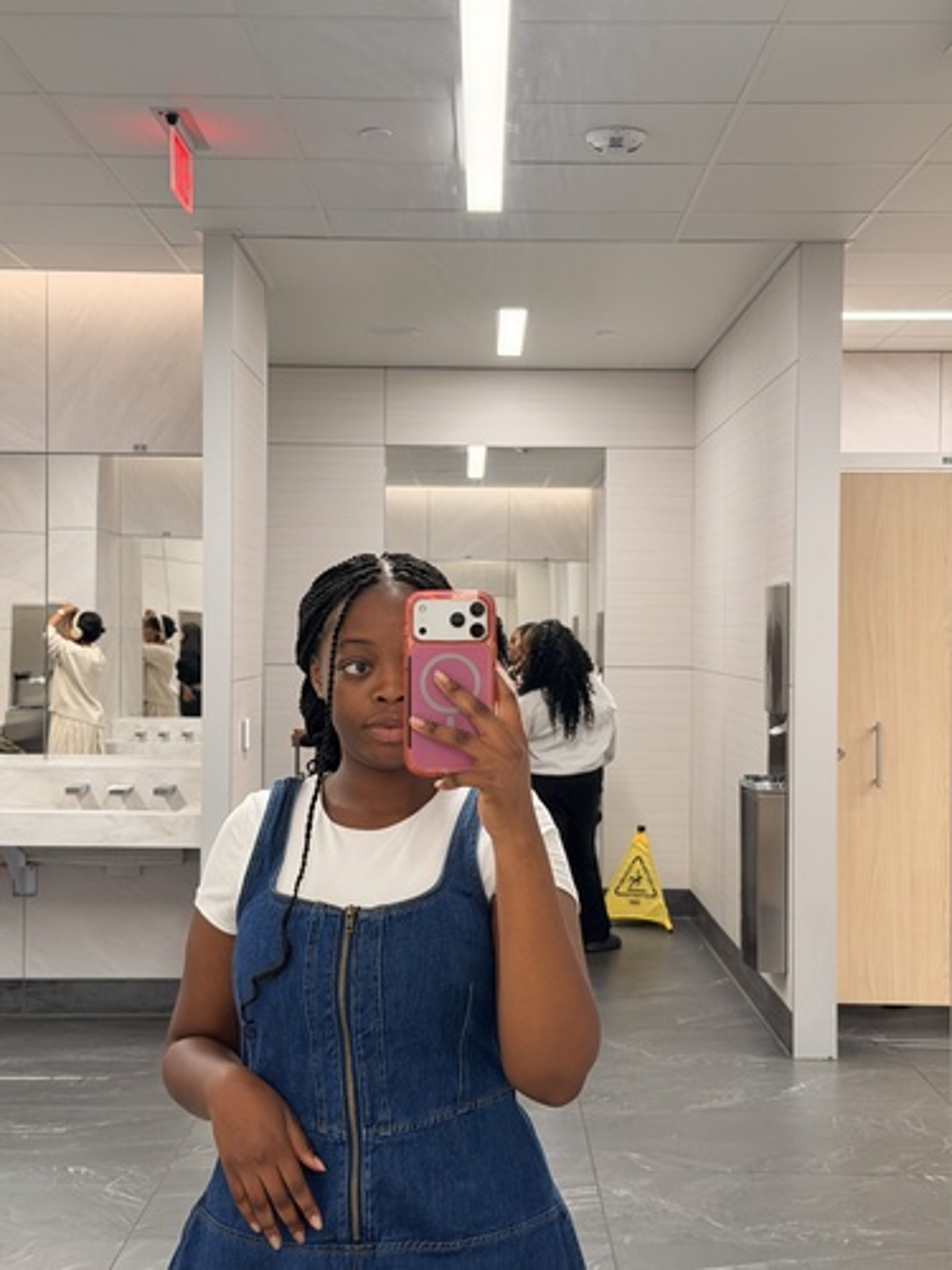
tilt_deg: -0.9
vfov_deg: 39.7
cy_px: 635
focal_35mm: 48
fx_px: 1760
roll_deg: -1.0
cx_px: 476
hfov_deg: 30.3
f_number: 1.78
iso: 200
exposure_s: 1/161
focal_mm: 6.76
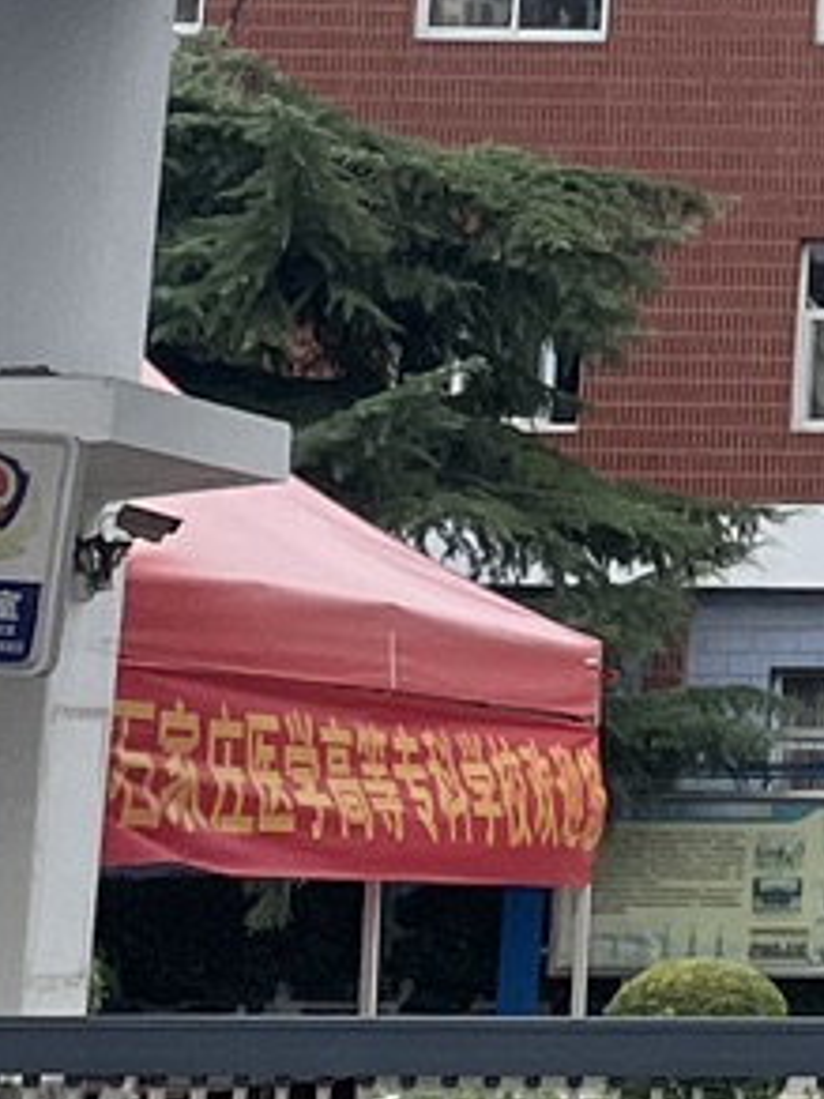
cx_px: 2036
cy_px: -233
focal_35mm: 178
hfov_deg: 7.7
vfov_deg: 10.9
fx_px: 5649
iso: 32
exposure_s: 1/615
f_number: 1.6
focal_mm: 4.2
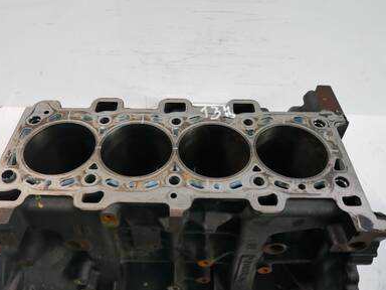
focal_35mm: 30
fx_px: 335
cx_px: 178
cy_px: 132
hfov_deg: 59.9
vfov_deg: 46.7
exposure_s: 1/60
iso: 640
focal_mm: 12
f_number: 3.5
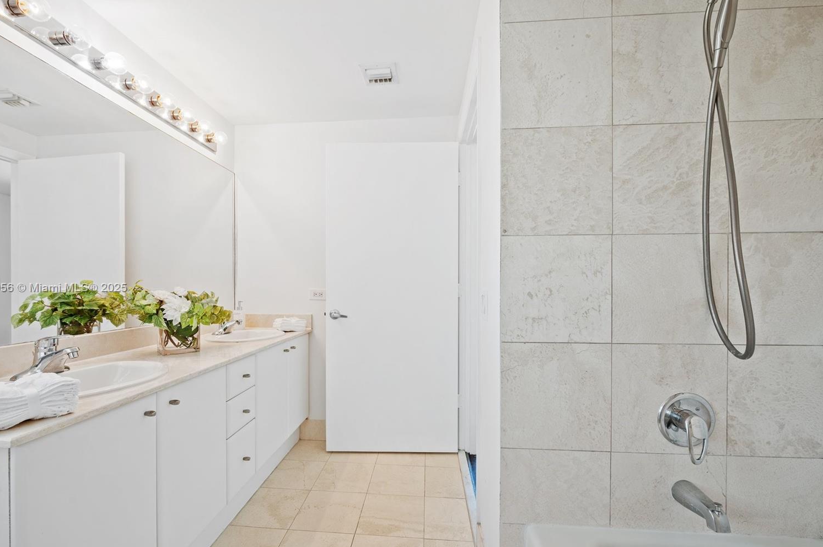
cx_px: 391
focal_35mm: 15
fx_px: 343
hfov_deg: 100.4
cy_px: 289
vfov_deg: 77.1
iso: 200
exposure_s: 1/6
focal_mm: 14
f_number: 8
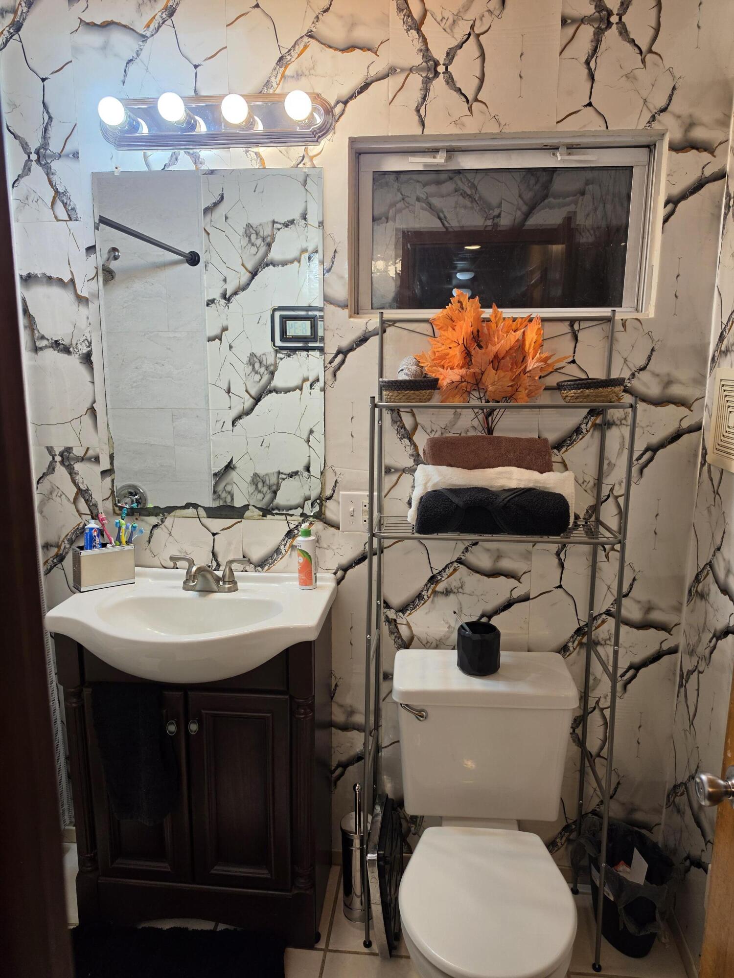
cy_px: 489
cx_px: 367
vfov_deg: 73.9
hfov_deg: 58.9
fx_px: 650
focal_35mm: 23
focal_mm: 6.5
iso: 64
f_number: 1.4
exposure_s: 1/120
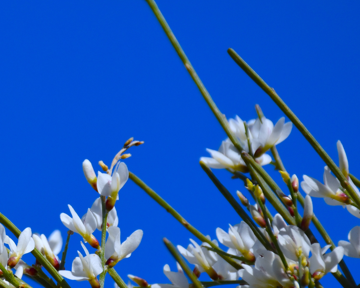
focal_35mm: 366
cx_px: -19
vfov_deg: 4.2
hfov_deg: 5.3
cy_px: 163
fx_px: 3902
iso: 400
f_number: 7.1
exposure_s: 1/2000
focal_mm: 105
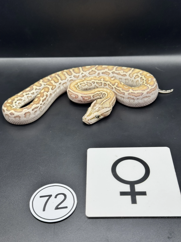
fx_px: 335
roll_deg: +1.5
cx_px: 90
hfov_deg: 30.3
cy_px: 121
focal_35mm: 48
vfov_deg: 39.7
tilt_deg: -40.4
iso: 64
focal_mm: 6.76
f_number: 1.78
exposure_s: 1/225
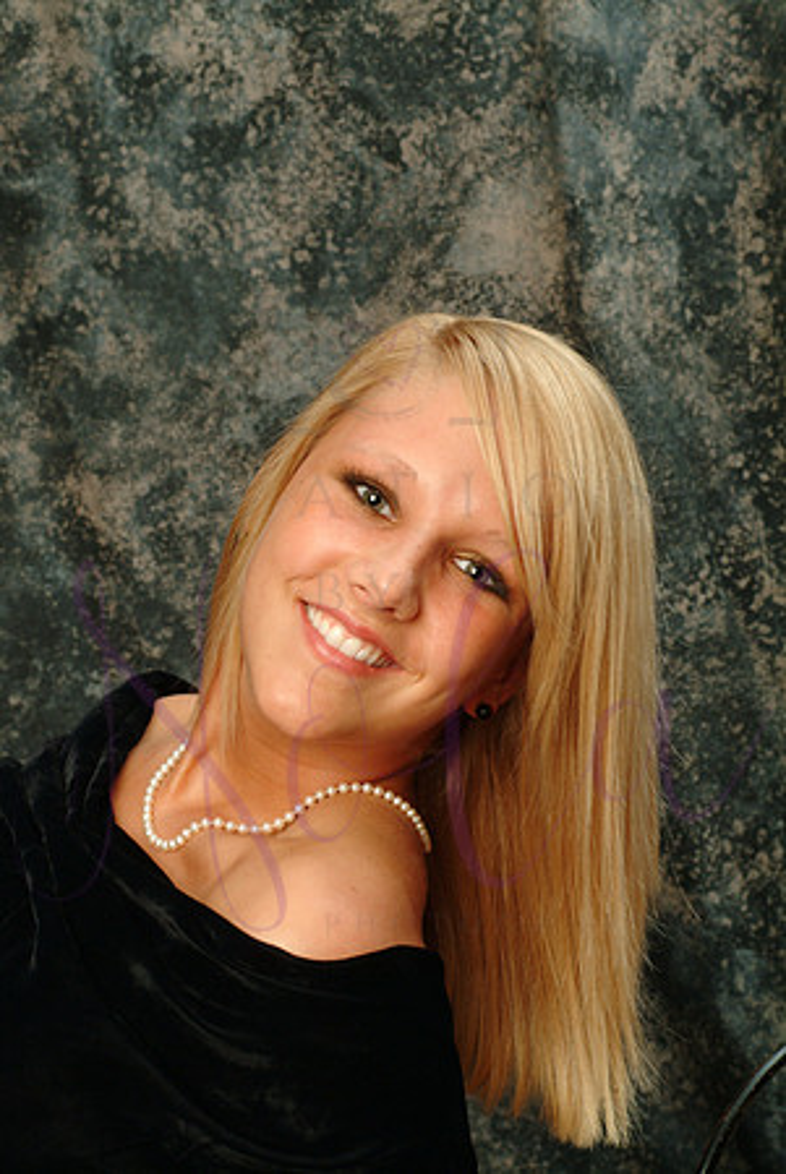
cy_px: 587
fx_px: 3872
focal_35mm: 118
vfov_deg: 17.3
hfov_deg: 11.6
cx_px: 393
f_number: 13
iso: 400
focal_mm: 79
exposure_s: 1/125
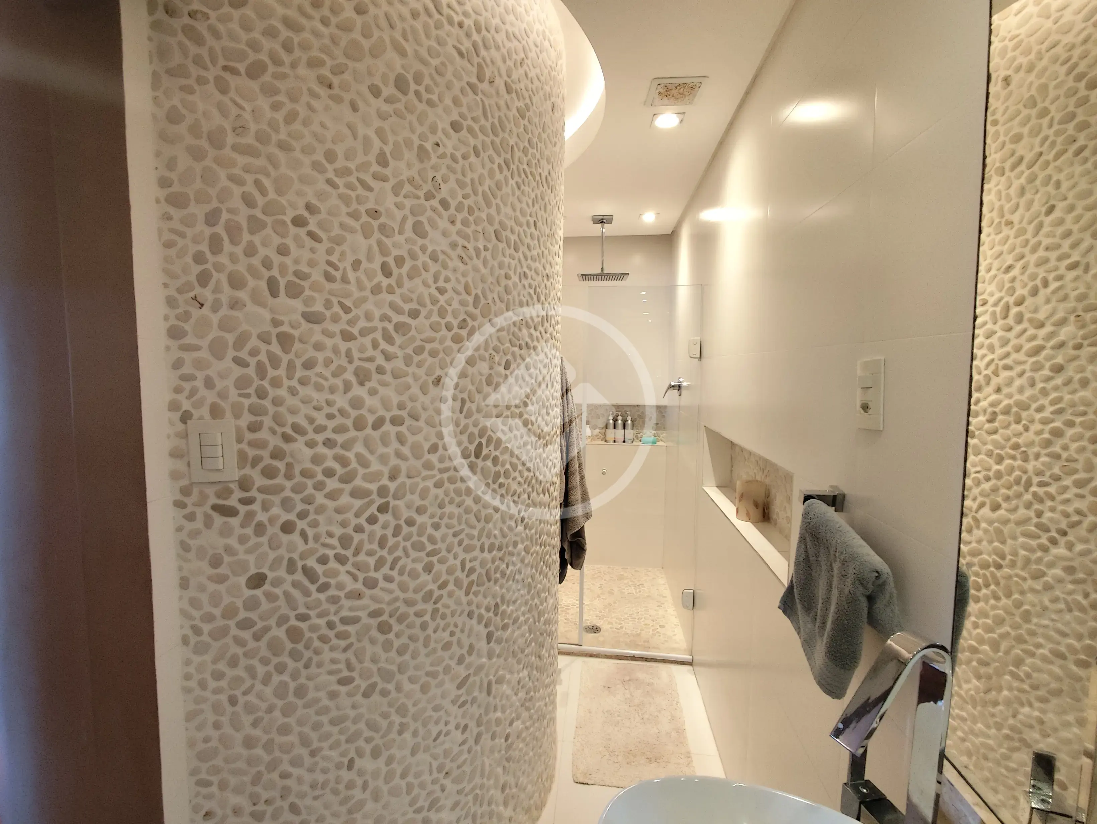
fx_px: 507
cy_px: 412
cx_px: 548
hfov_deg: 94.5
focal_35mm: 16
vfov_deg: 78.2
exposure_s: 1/60
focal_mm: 1.65
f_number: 2.2
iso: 200
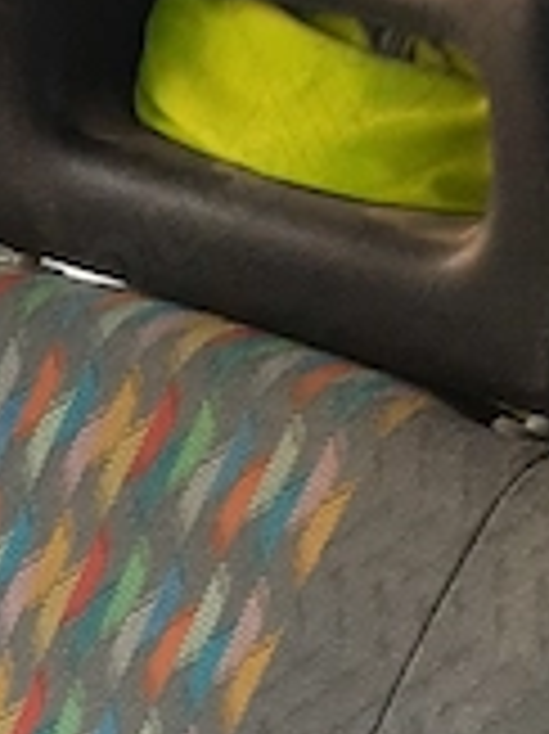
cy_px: 1626
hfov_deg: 10.8
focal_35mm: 123
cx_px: -598
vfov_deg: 13.1
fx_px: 2604
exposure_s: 1/50
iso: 125
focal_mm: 4.6
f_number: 2
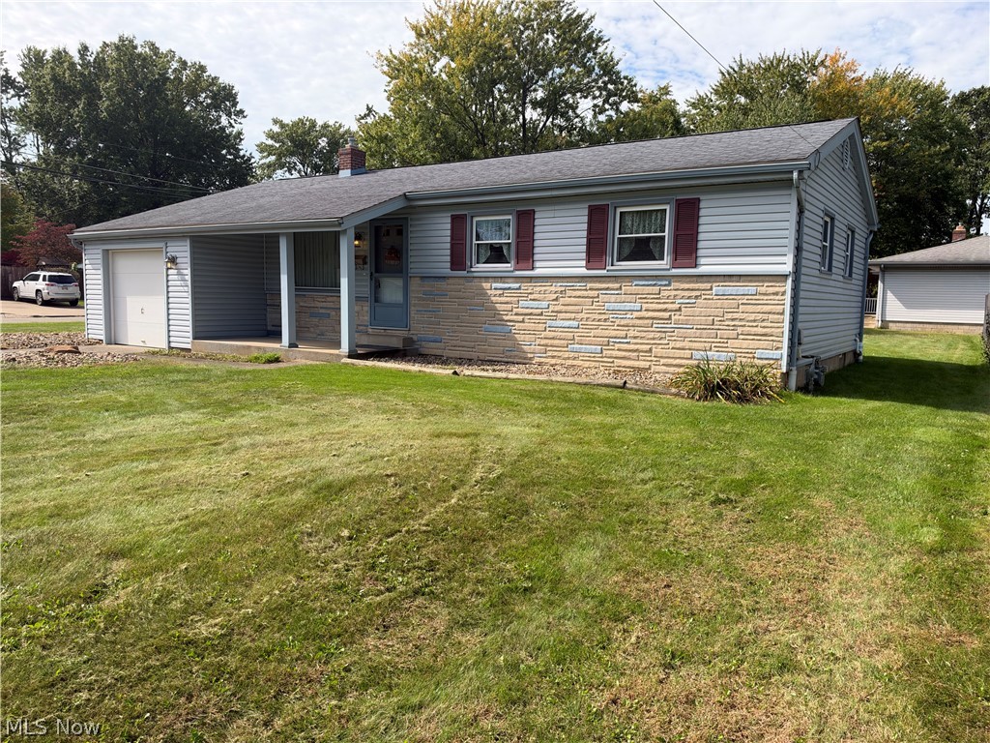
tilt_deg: -4.9
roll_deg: -1.7
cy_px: 372
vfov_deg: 56.8
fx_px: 686
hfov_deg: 71.6
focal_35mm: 24
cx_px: 495
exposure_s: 1/2577
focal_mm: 6.93
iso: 80
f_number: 1.8
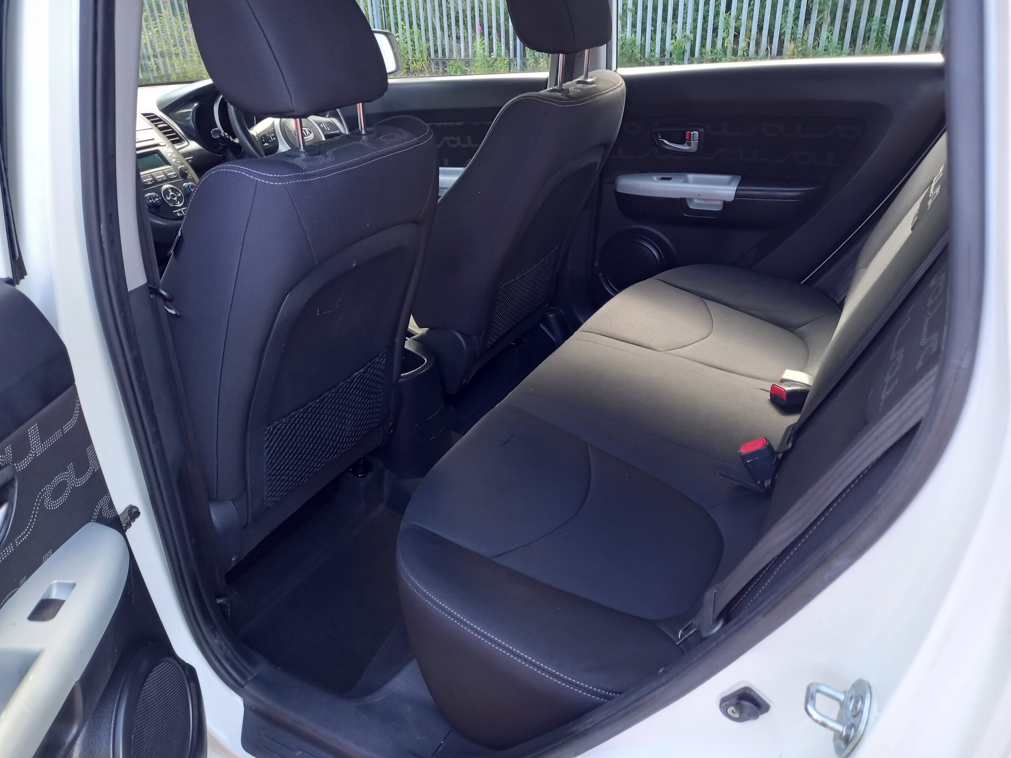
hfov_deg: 69.4
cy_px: 379
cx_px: 506
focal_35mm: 25
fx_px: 730
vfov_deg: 54.9
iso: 160
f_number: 2
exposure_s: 1/60
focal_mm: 4.6
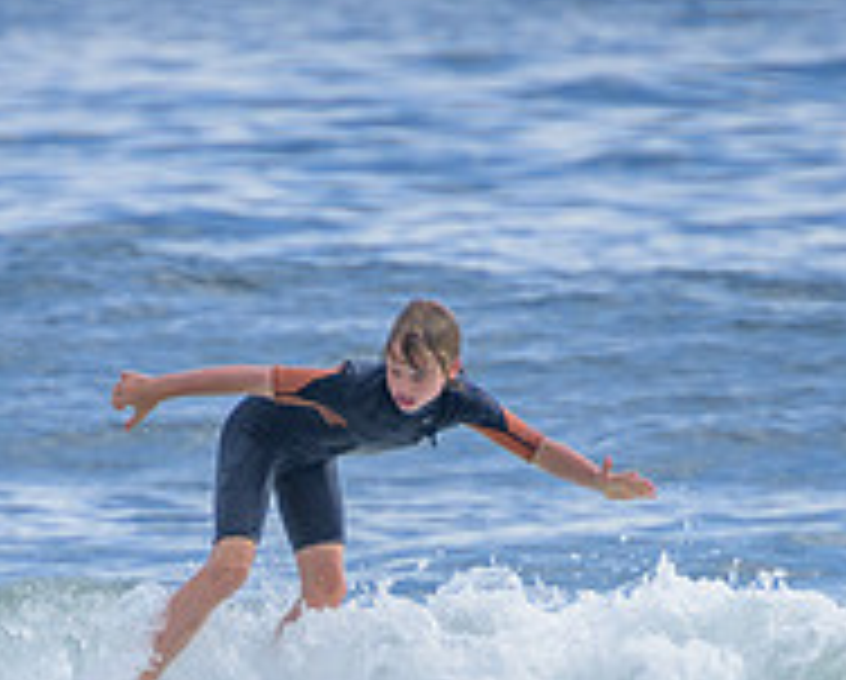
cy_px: 735
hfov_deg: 1.4
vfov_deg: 1.1
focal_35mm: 1419
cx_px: 240
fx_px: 35585
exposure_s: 1/1600
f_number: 5.6
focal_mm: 400
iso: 160
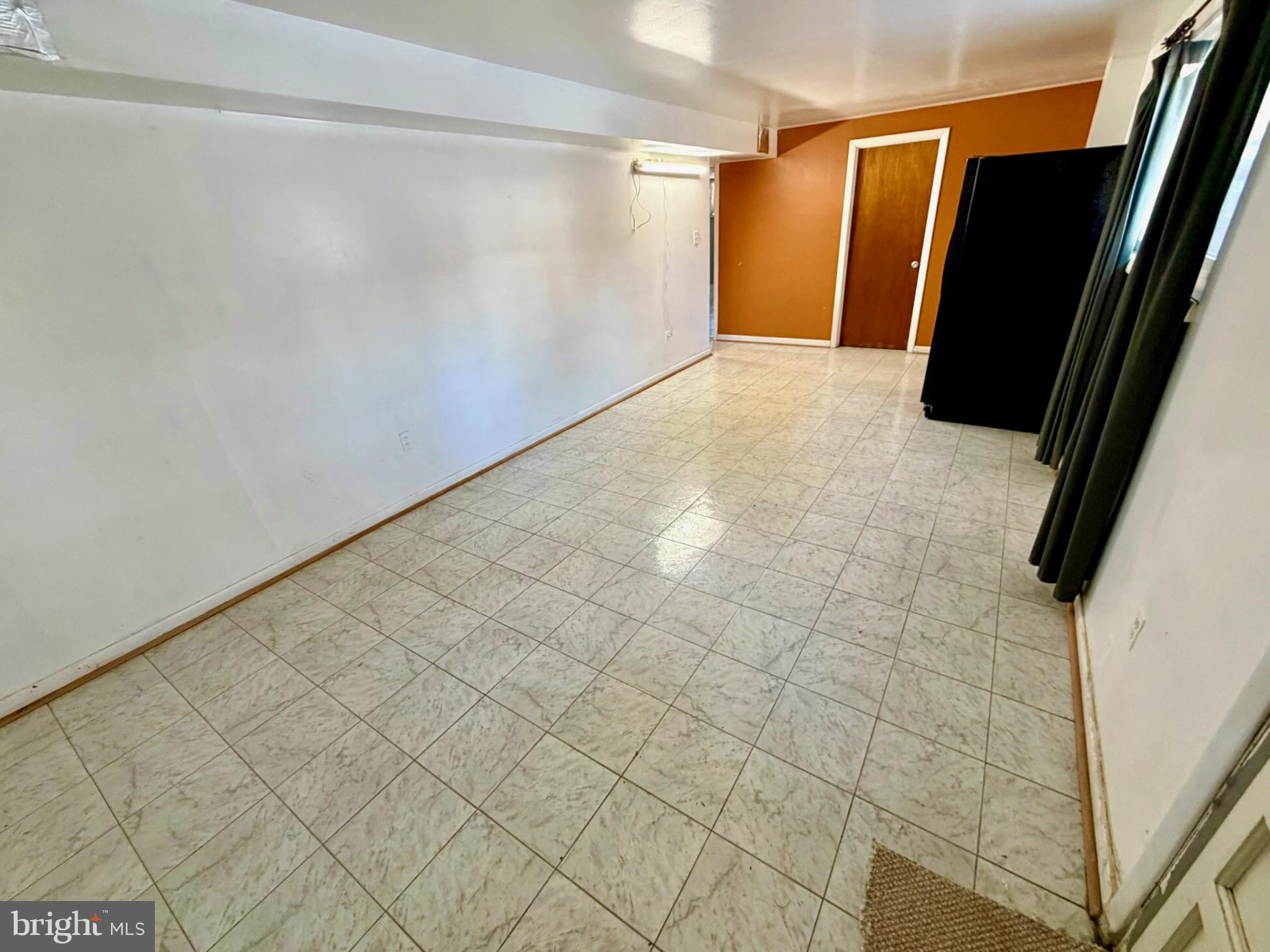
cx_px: 635
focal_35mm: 14
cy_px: 476
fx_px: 514
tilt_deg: -25.2
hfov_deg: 102.1
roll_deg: +1.5
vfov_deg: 85.7
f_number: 2.2
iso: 250
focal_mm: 2.22
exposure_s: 1/43
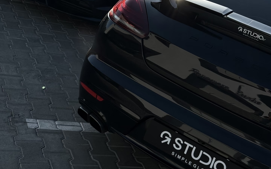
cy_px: 19
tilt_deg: -13.4
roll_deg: -22.6
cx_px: 135
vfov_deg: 18.8
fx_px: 502
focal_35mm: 68
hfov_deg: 30.2
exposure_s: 1/4329
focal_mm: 6.76
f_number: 1.78
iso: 64
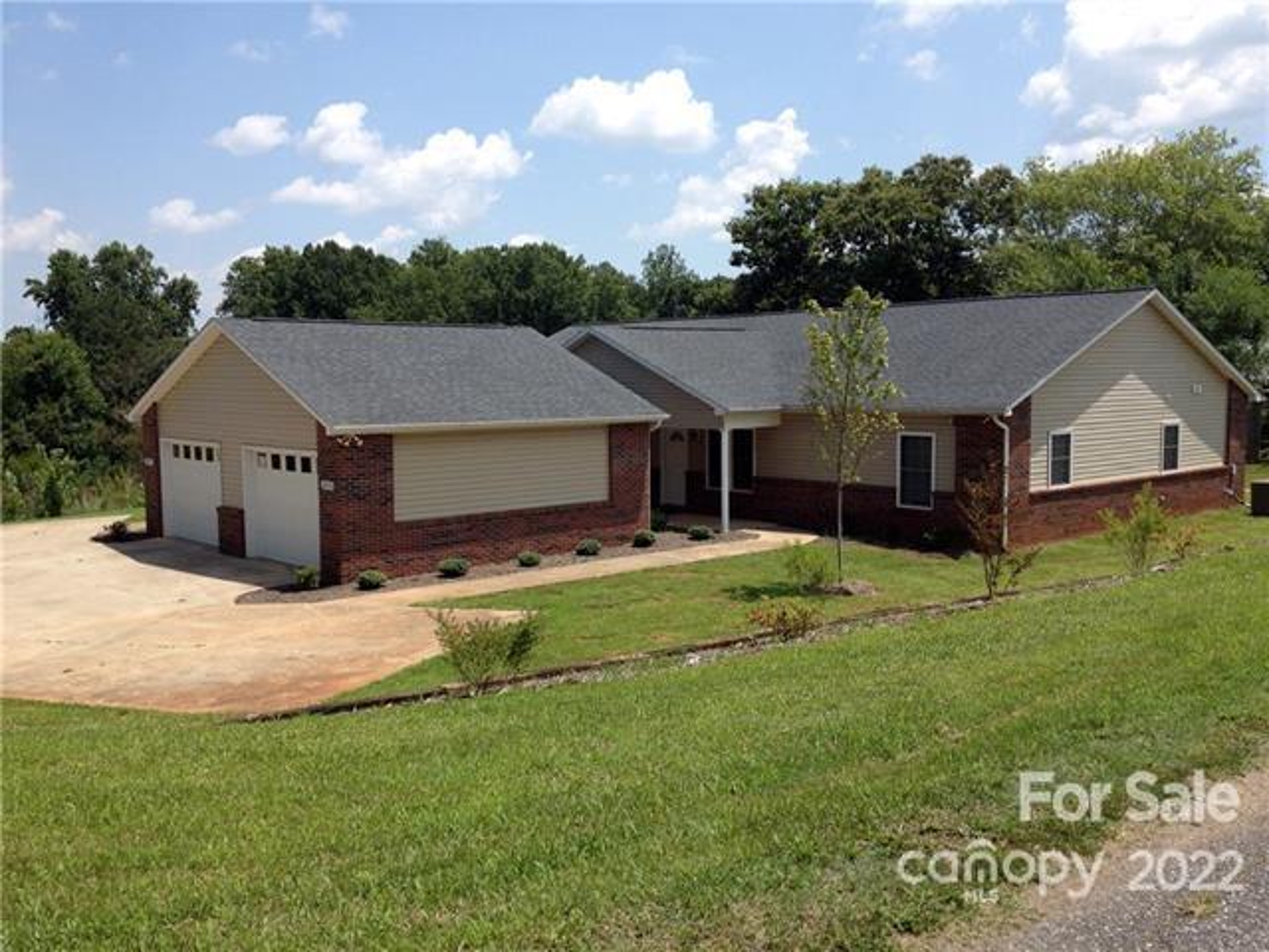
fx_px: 1283
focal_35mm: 35
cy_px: 476
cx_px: 634
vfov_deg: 40.7
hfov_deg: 52.6
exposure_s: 1/1577
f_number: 2.4
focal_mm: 4.28
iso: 50
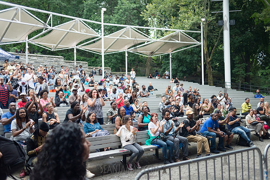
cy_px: 90
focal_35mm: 35
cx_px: 135
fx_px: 263
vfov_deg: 37.9
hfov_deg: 54.4
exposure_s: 1/2000
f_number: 2.8
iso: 2000
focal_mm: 35
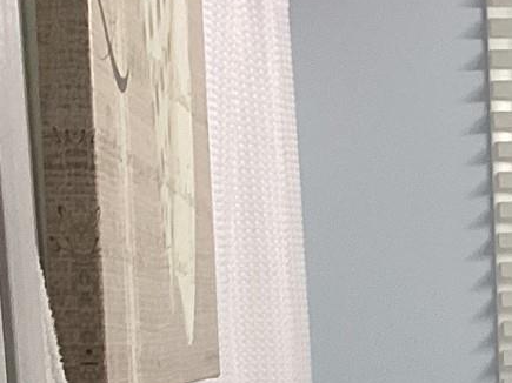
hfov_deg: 12.8
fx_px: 2159
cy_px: 624
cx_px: 772
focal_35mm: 146
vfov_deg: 9.8
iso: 80
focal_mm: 3.3
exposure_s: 1/60
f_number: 2.4
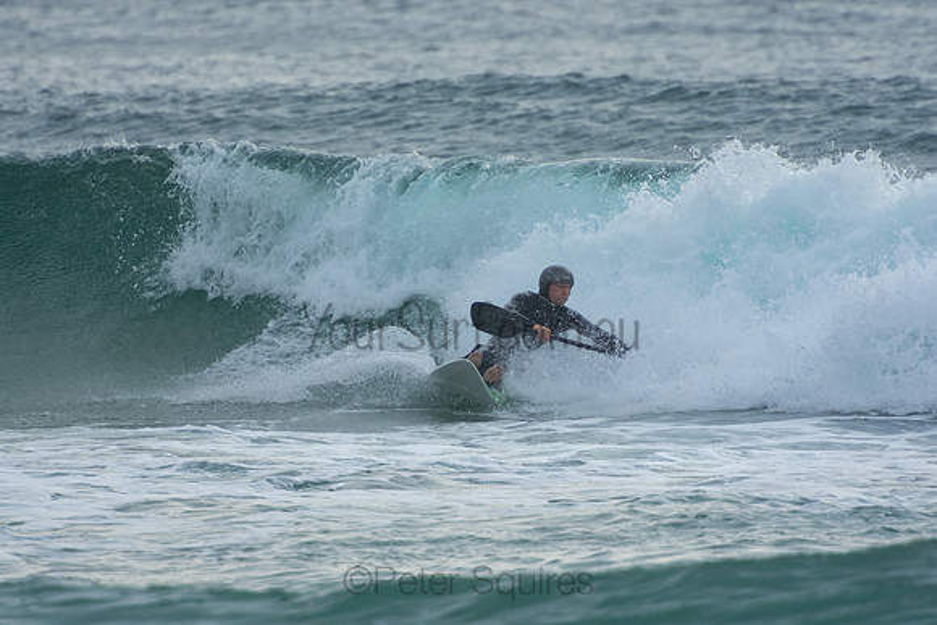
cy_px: 312
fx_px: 15620
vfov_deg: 2.3
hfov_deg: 3.4
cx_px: 468
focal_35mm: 600
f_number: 5.6
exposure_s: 1/1000
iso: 360
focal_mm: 400
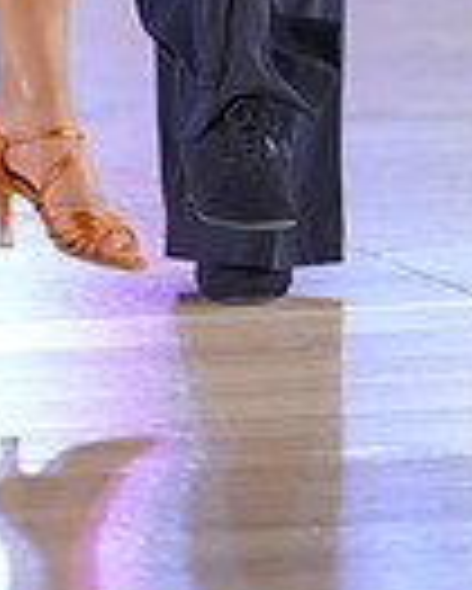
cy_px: -486
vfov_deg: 4.1
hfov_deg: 3.3
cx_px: -34
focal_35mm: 468
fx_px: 8163
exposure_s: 1/500
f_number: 2
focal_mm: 113
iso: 1250
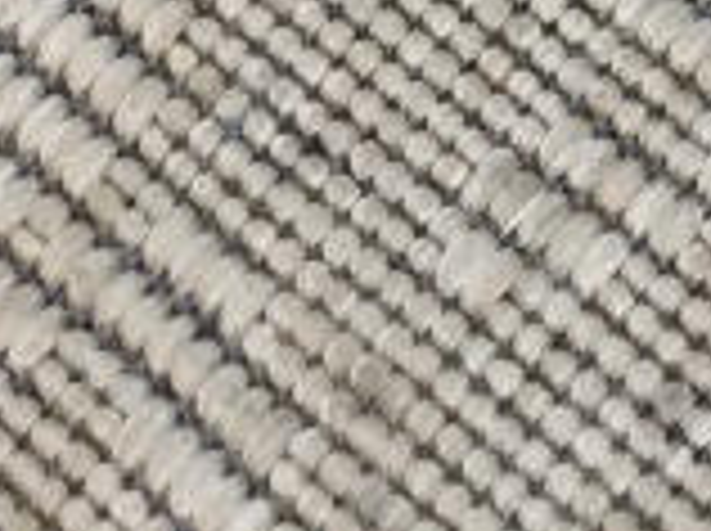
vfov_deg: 5.6
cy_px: -1480
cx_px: 1539
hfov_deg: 7.9
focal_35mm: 236
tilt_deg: -47.2
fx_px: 4840
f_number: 2.4
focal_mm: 3.3
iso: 32
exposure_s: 1/50
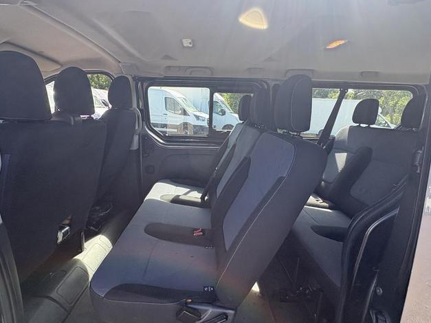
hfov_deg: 81.7
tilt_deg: -15.7
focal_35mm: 20
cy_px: 183
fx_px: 249
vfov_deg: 65.7
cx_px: 203
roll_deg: -4.8
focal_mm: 2.22
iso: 50
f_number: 2.2
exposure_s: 1/202
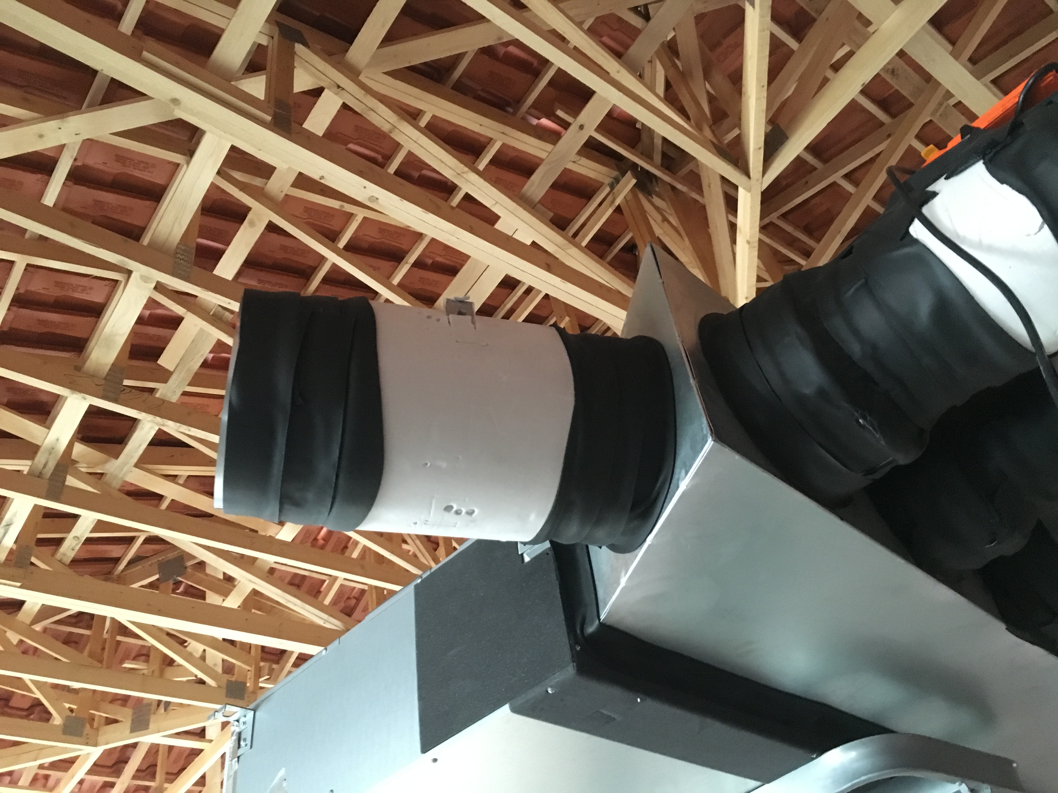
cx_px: 529
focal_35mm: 29
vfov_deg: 48.2
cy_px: 396
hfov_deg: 61.7
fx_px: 886
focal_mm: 4.15
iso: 320
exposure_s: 1/17
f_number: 2.2
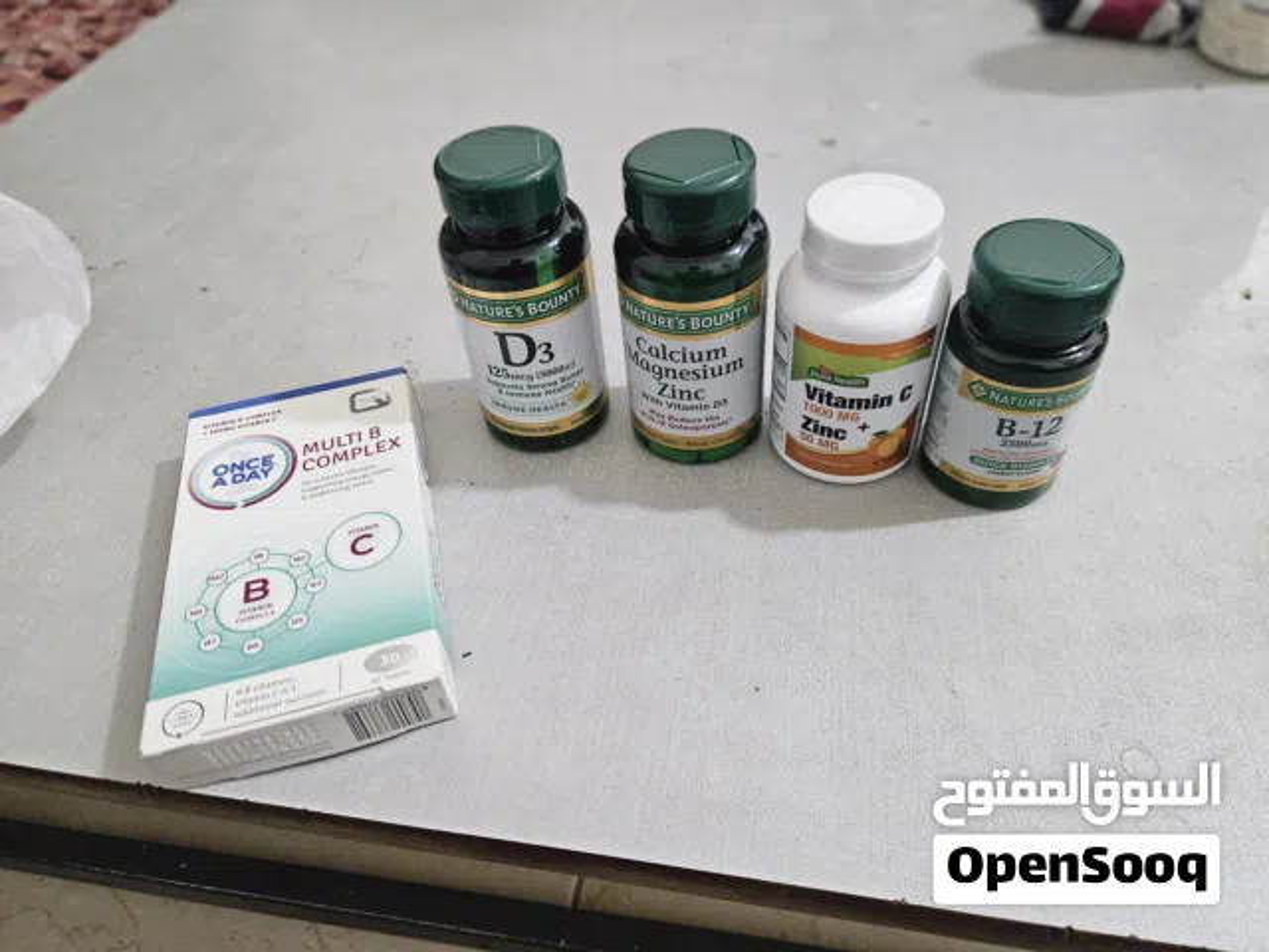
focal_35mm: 23
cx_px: 634
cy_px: 476
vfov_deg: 58.9
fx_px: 843
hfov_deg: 73.9
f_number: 1.8
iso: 1000
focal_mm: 5.4
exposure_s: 1/100
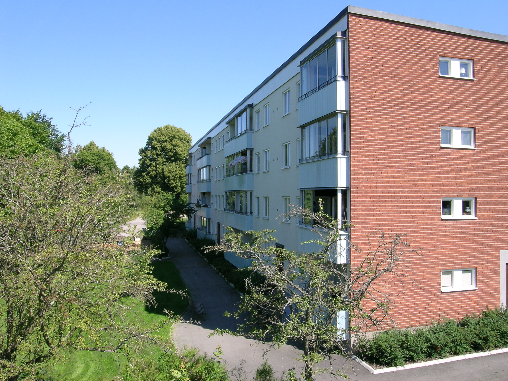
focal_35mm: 28
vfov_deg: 49.7
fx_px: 411
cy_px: 190
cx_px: 254
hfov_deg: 63.4
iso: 50
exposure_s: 1/208
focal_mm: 5.8
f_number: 5.6
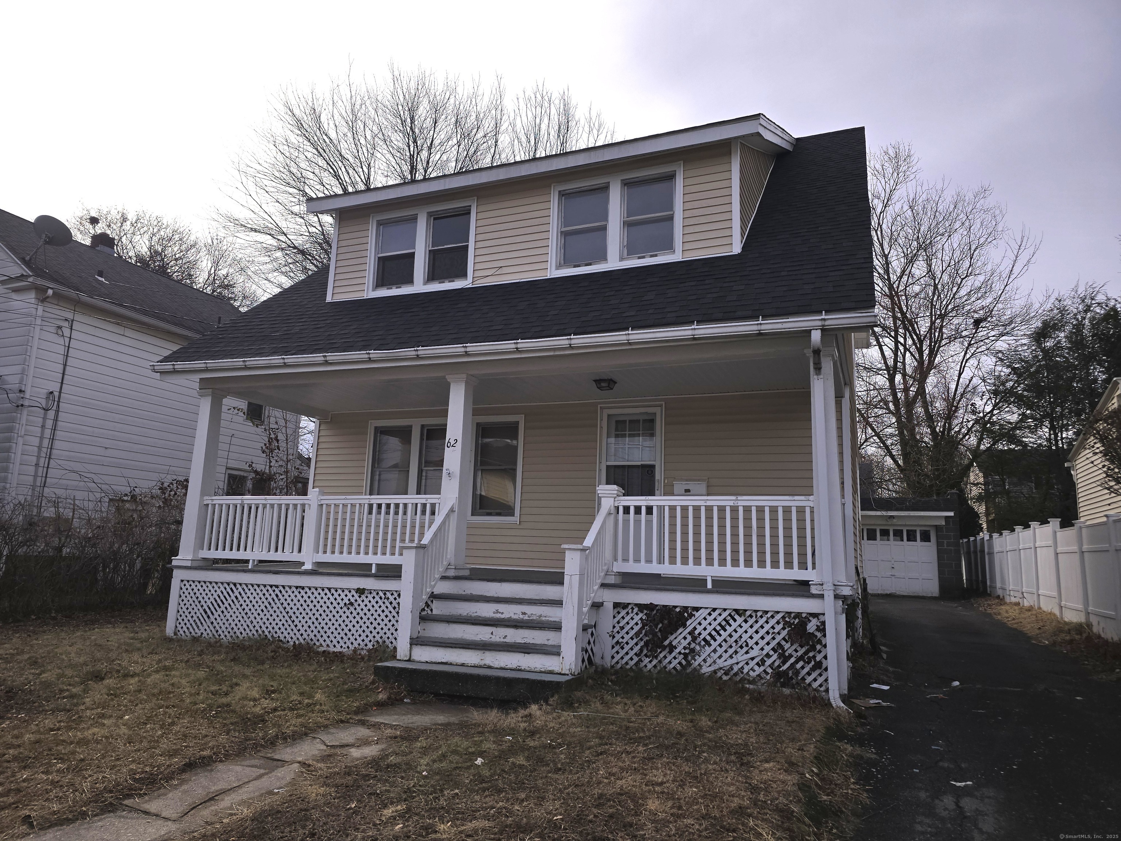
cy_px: 420
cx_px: 560
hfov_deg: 73.9
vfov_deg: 58.9
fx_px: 745
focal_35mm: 23
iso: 12
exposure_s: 1/2032
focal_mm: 6.3
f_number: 1.7
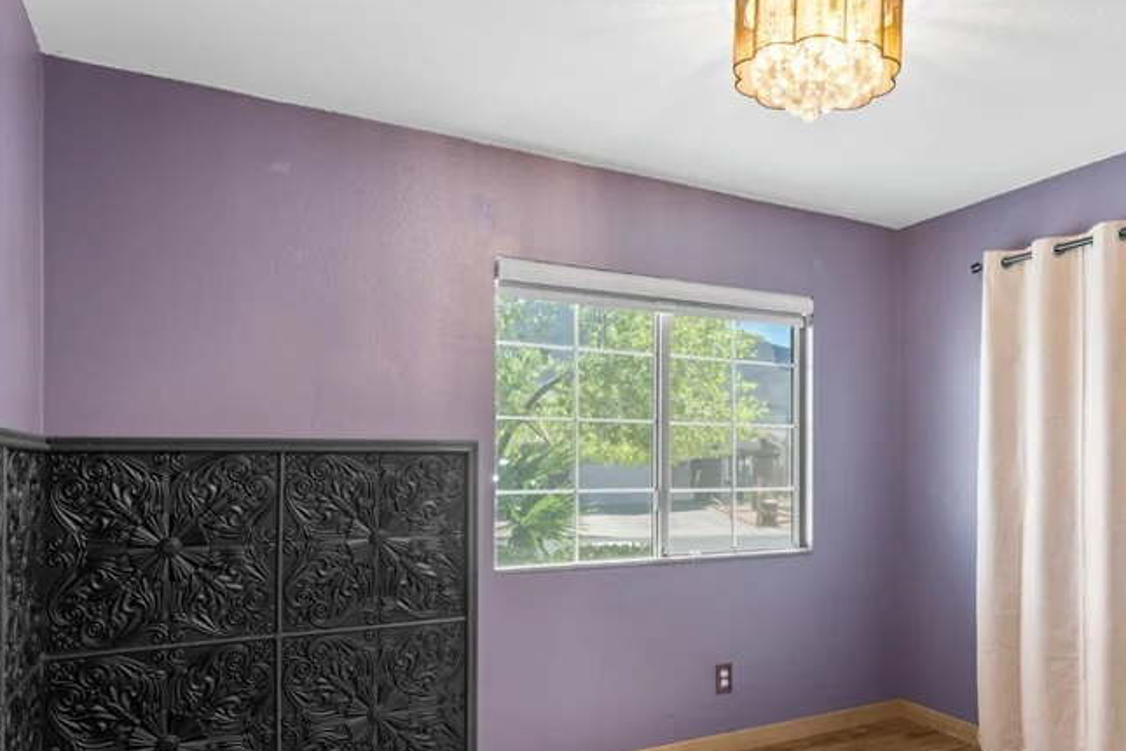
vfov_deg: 47.5
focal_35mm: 27
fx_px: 844
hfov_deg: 66.2
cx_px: 716
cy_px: 465
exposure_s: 3.2
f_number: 8
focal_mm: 17
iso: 400
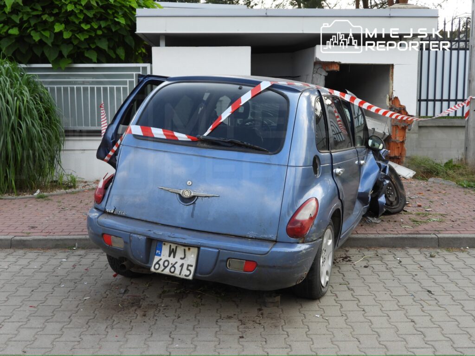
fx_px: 604
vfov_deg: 32.9
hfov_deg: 42.9
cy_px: 178
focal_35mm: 44
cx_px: 238
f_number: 3.2
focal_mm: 7.9
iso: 100
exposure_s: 1/250
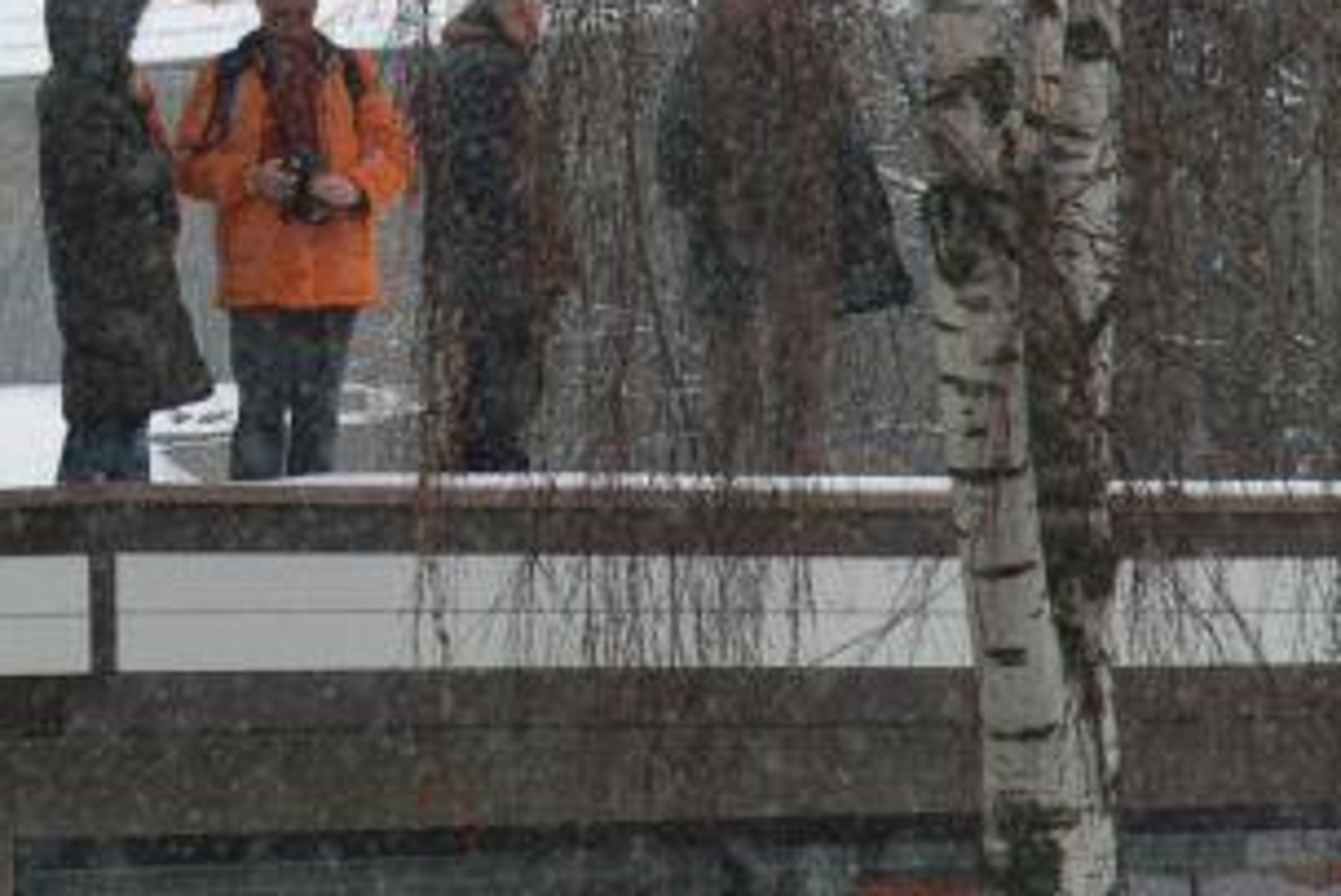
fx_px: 12496
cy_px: -148
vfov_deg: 4.1
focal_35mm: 335
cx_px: 207
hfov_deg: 6.1
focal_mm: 85
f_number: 8
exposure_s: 1/200
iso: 250
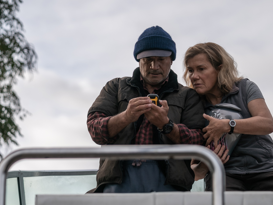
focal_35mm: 136
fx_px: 1072
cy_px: 150
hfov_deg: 14.5
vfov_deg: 10.9
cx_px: 138
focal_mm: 81
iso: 100
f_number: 2.8
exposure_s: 1/1000
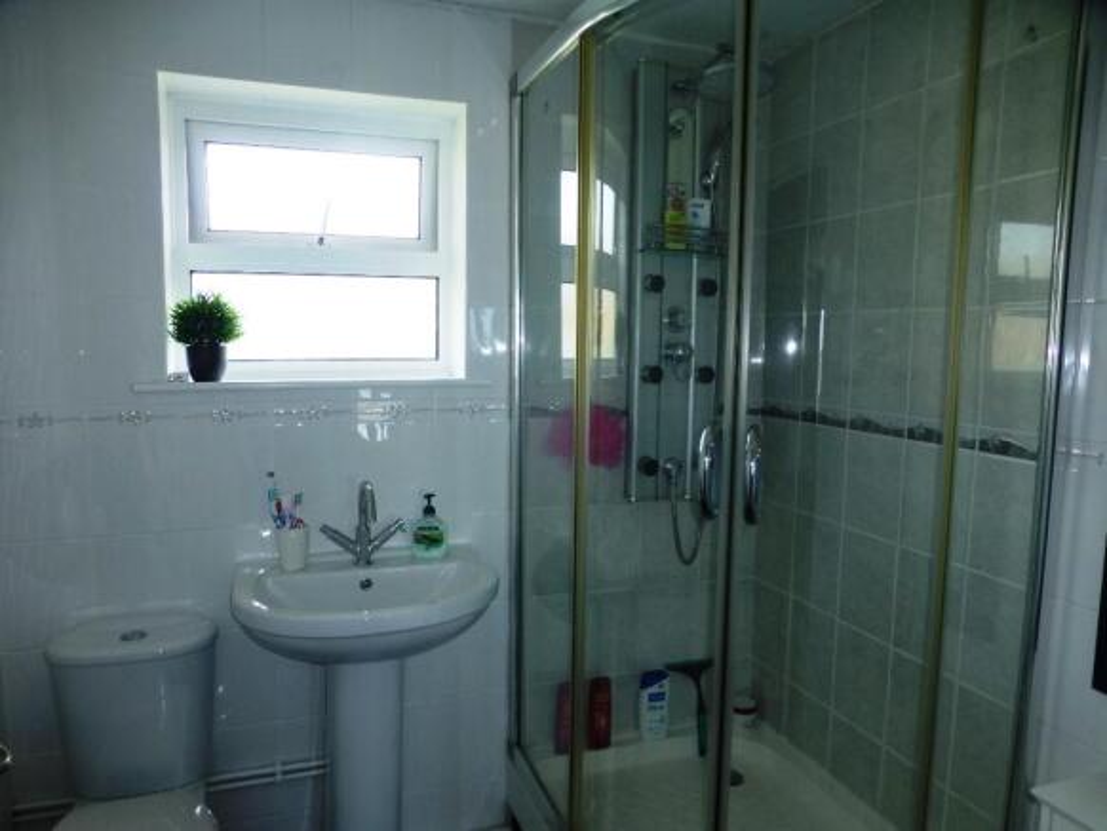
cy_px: 416
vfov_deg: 56.9
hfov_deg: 71.6
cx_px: 554
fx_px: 768
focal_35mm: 24
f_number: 3.3
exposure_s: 1/60
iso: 100
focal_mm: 4.3
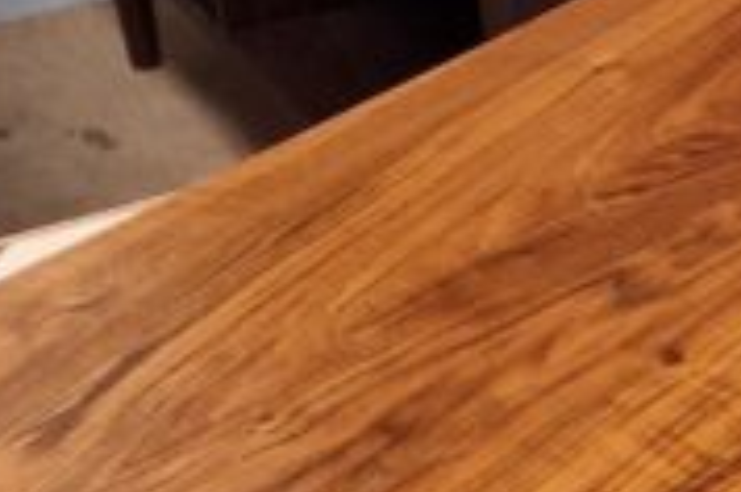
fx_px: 2835
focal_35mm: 138
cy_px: 784
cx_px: 1007
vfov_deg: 9.6
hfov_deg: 14.2
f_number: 1.8
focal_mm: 6.4
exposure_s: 1/50
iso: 640
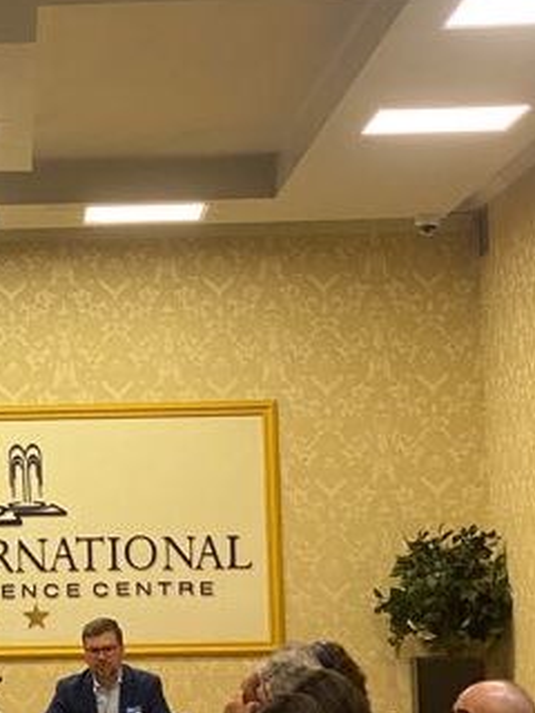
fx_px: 2803
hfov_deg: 10.7
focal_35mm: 136
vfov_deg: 14.5
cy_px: 332
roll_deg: +0.2
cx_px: -99
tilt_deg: +5.8
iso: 125
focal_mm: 6
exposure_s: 1/50
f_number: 2
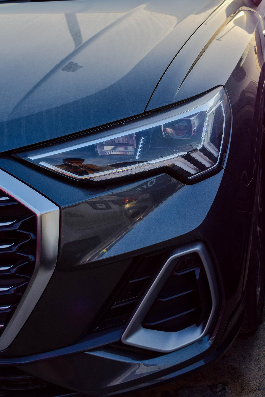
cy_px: 157
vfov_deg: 38.3
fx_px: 570
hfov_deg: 26.2
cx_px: 146
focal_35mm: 52
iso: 200
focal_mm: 27
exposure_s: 1/250
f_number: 5.6
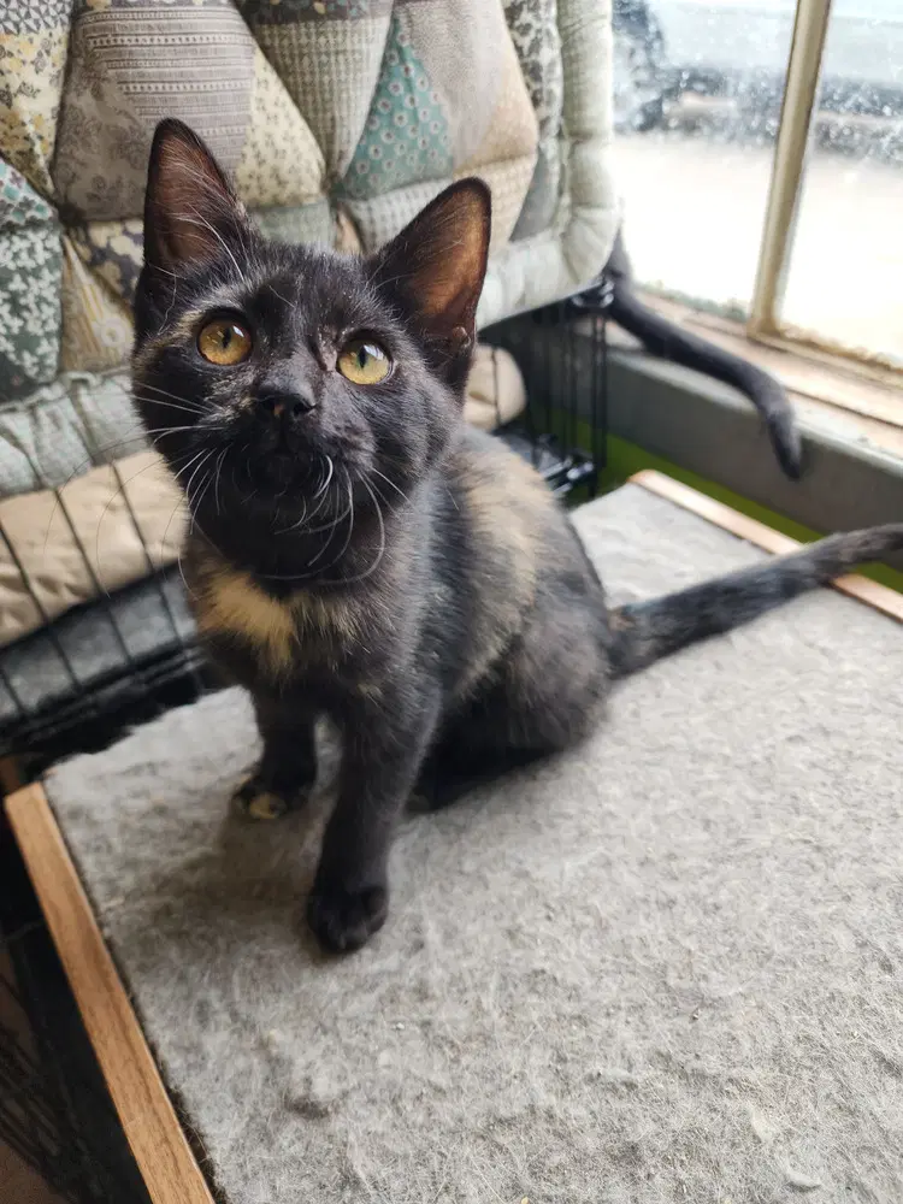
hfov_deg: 58.9
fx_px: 800
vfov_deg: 73.9
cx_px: 452
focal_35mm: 23
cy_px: 602
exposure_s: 1/120
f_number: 1.8
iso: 32
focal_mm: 6.4
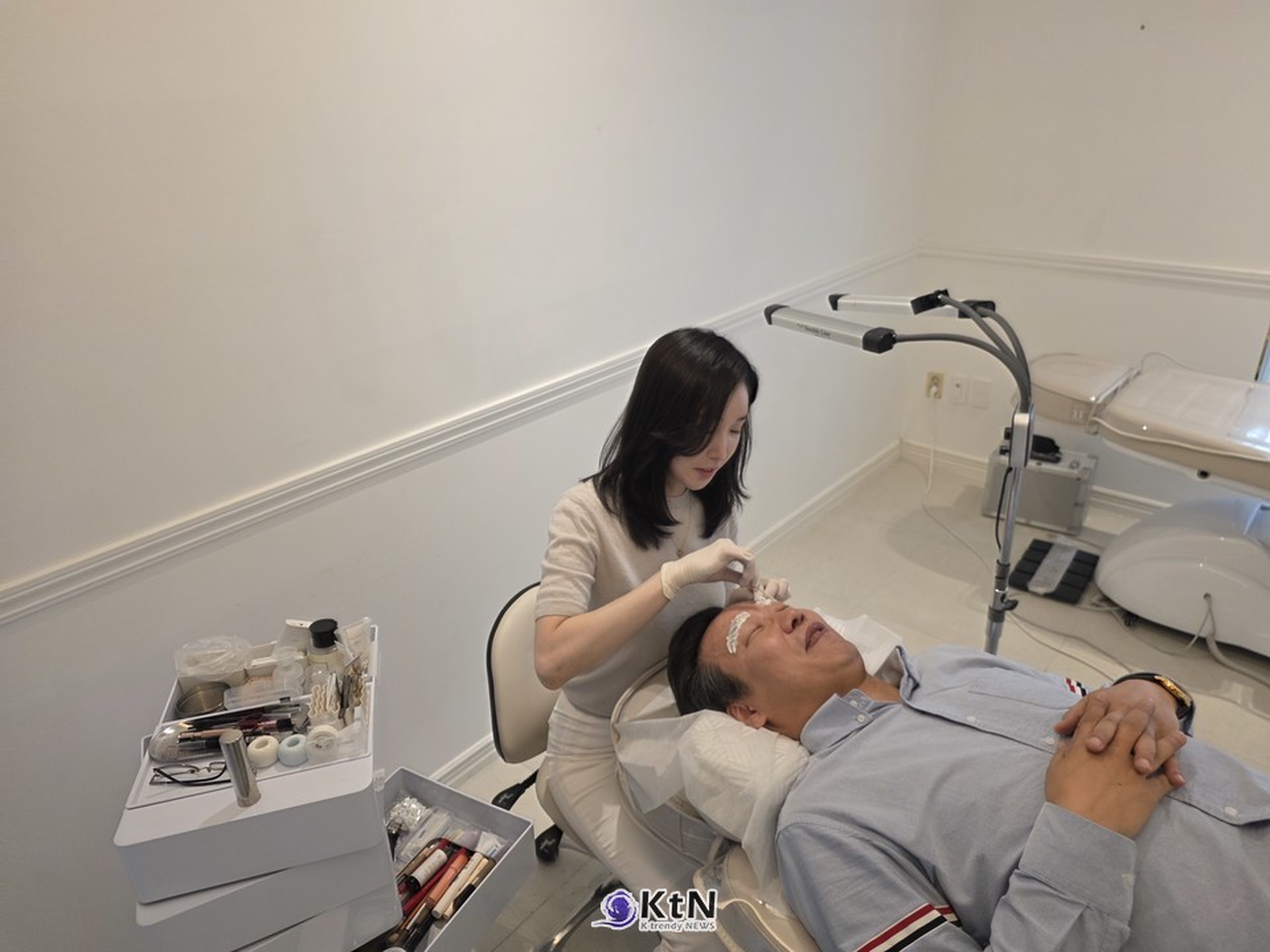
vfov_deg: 58.9
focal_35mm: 23
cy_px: 476
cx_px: 635
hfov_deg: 73.9
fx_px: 844
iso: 200
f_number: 1.7
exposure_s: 1/120
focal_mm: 6.25
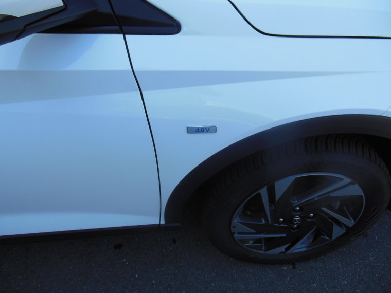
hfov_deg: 69.4
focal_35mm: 25
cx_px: 196
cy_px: 146
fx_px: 282
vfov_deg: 54.9
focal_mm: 4.5
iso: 125
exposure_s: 1/400
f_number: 3.2
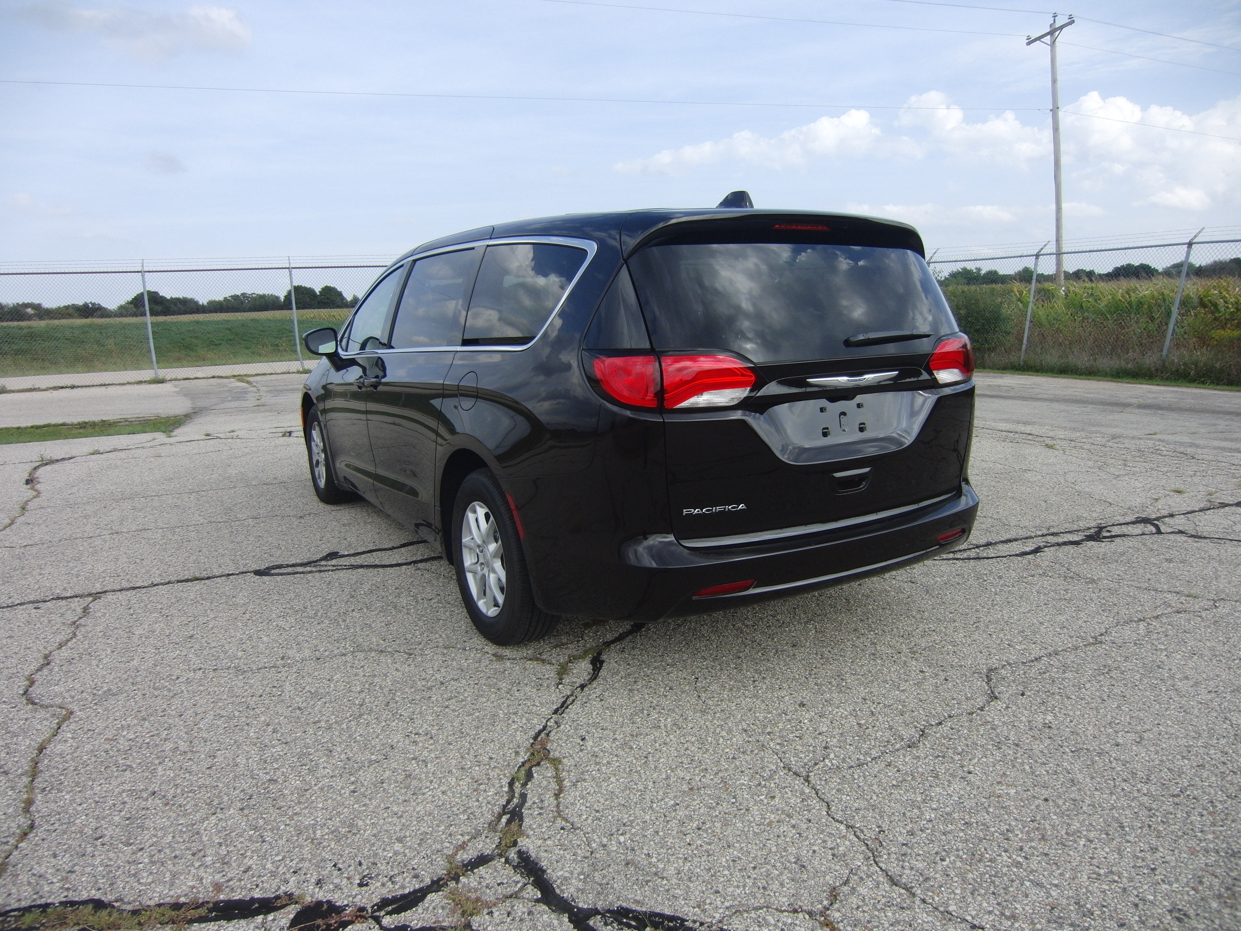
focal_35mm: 24
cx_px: 620
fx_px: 860
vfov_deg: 56.8
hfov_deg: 71.6
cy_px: 466
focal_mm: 4.3
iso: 100
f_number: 3.2
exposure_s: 1/640
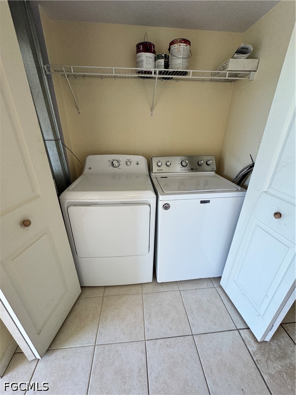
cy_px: 198
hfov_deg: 85.7
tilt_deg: -24.8
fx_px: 160
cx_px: 148
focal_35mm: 14
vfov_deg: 102.1
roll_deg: +0.2
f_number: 2.2
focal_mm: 2.22
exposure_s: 1/120
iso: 125
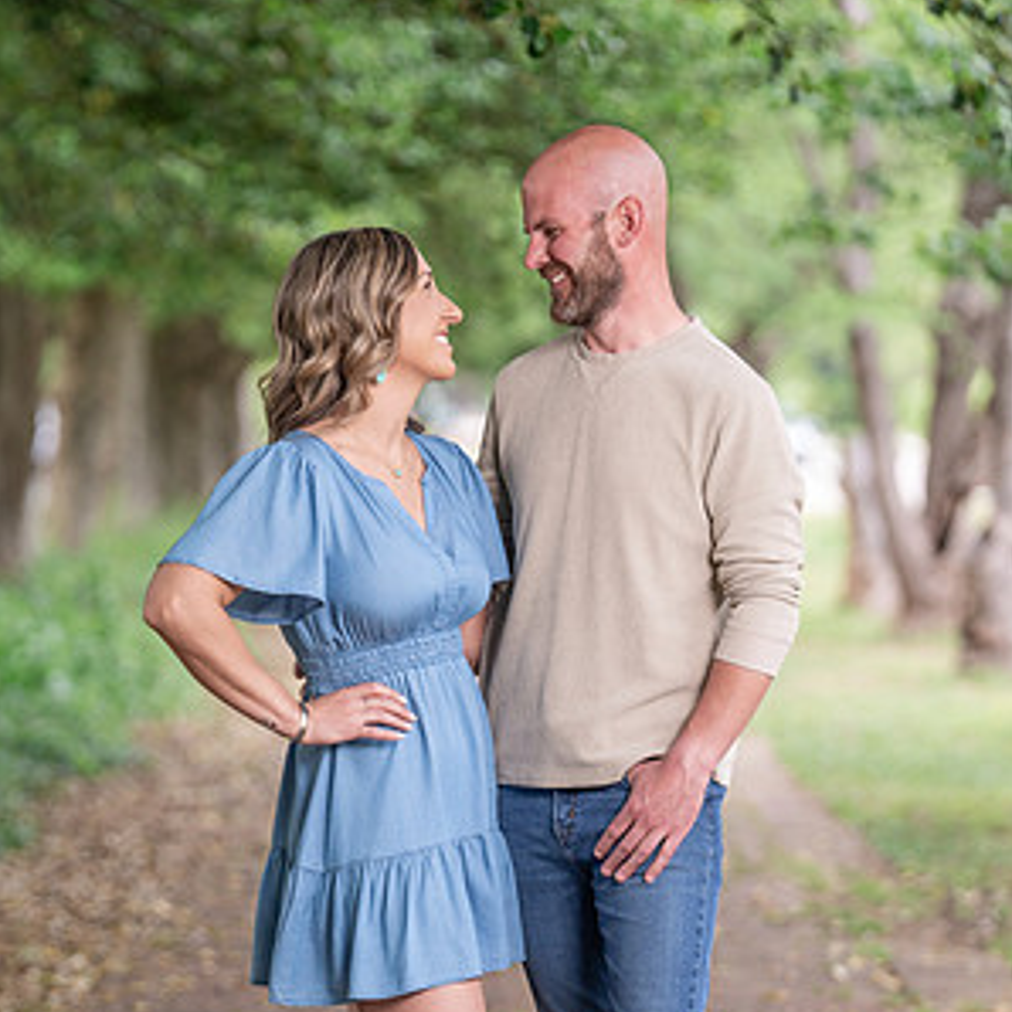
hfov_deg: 6.8
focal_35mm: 257
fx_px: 8500
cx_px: 506
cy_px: 740
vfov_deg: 6.8
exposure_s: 1/200
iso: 800
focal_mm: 200
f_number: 4.5
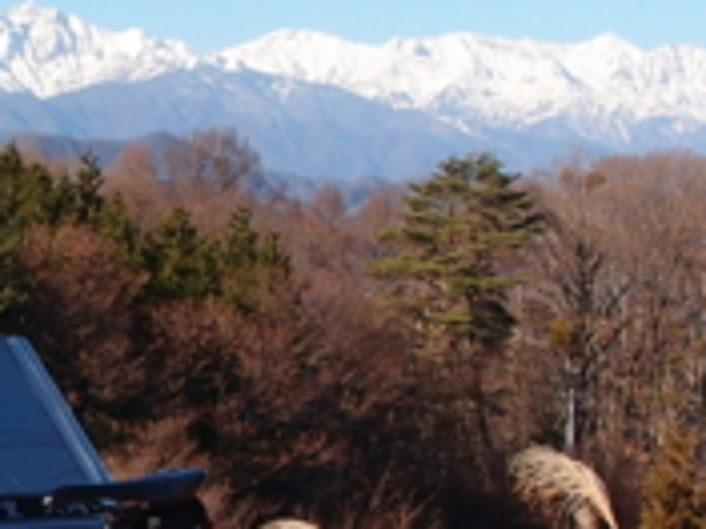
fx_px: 2590
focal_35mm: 127
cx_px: -225
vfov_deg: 11.6
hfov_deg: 14.8
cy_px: 385
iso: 100
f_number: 4
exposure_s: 1/1000
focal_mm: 6
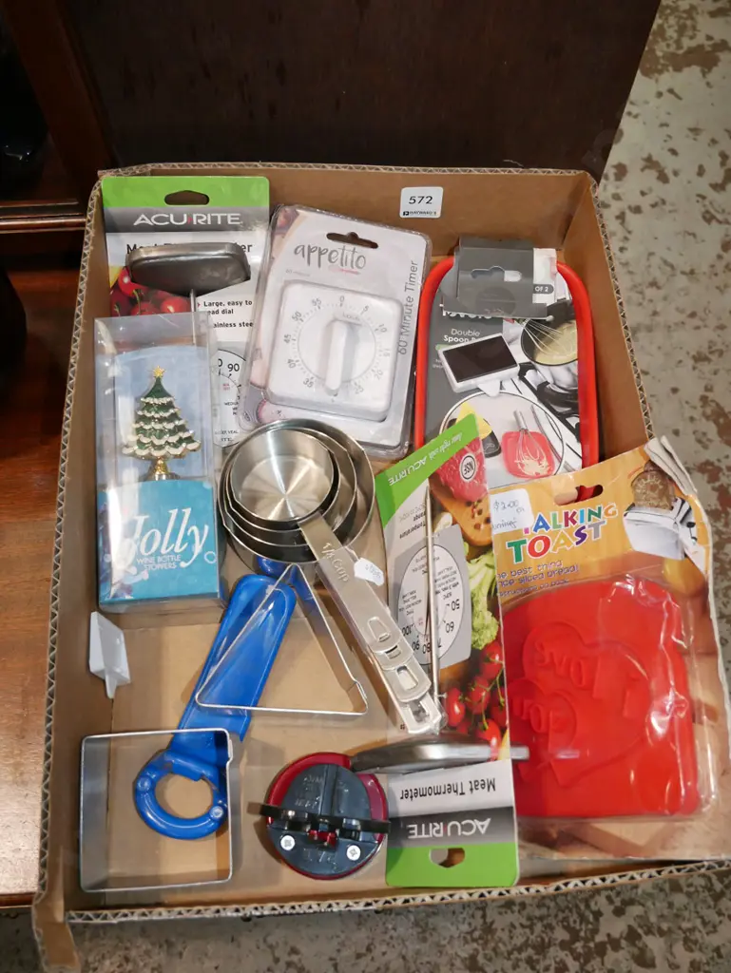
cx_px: 366
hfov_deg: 41.8
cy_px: 486
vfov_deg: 53.9
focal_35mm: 34
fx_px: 957
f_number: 5.6
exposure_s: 1/80
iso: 1600
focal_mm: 17
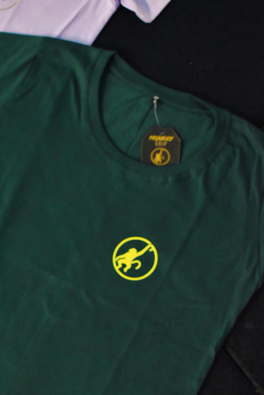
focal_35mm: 86
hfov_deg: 15.8
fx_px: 946
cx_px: 81
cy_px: 256
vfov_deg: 23.6
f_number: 5
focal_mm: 40
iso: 3200
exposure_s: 1/100
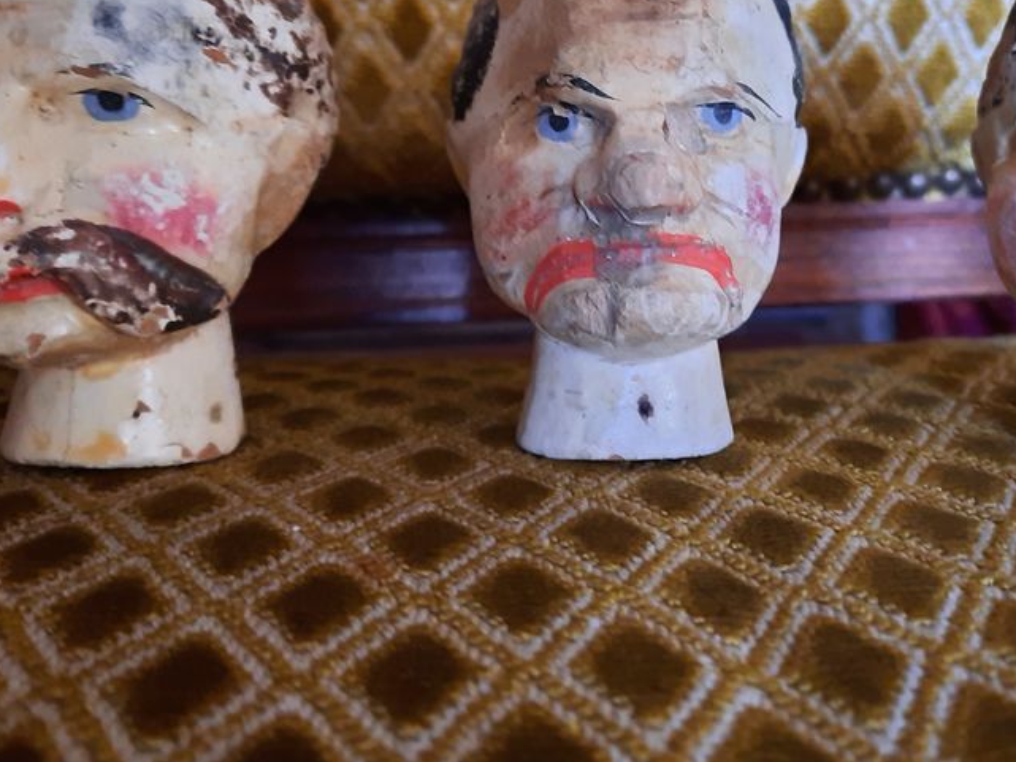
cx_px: 631
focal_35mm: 39
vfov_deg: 36.4
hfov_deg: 47.4
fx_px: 1145
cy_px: 242
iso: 500
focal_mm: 4.6
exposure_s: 1/25
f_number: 2
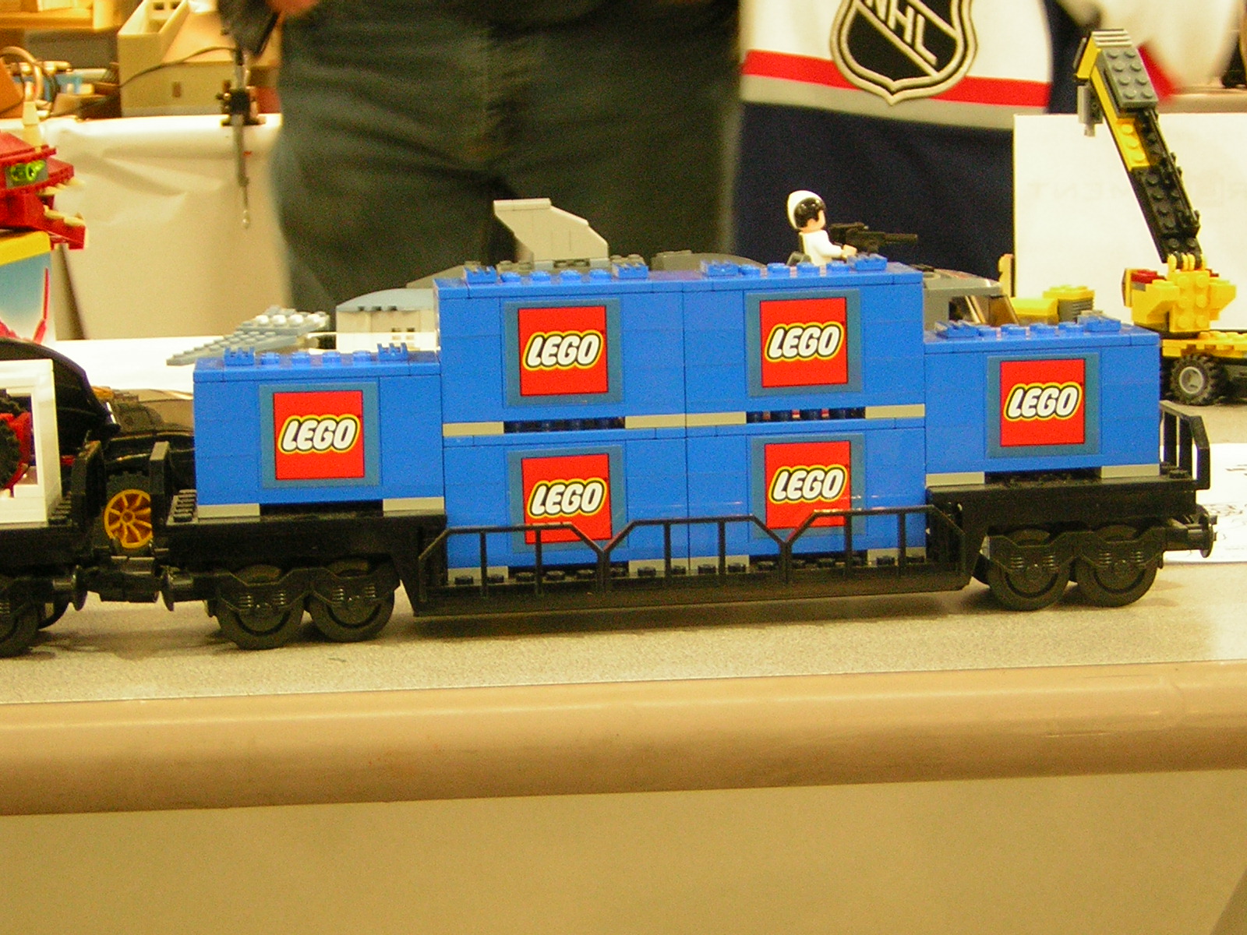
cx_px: 624
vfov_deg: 18.2
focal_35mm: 81
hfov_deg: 24.1
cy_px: 468
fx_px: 2918
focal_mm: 10.6
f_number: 4
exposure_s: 1/4.6
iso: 128
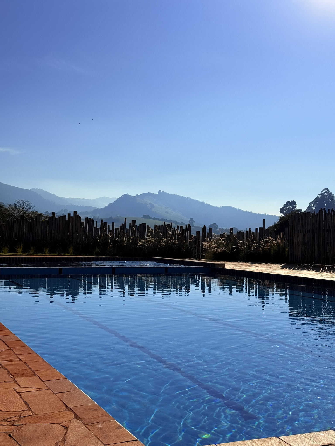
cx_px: 168
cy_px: 223
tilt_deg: +1.3
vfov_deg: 39.7
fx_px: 619
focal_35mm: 48
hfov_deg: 30.3
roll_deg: -0.7
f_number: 1.78
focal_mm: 6.76
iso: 50
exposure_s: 1/16129
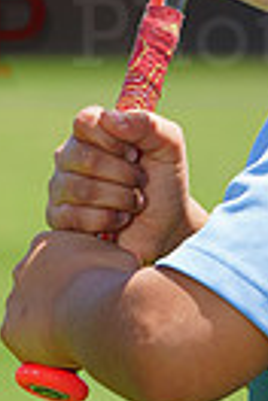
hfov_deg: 1.4
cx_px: 295
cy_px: 12
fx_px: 11233
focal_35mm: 1006
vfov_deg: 2.0
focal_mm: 229
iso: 100
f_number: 9
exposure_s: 1/160
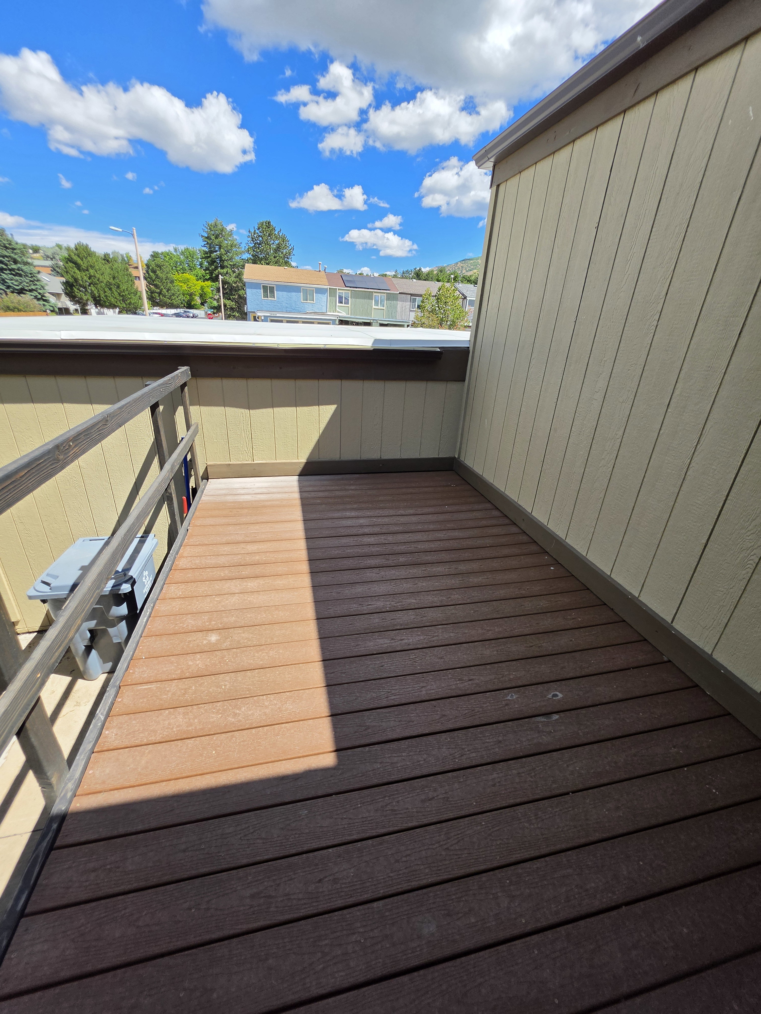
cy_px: 507
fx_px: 381
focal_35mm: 13
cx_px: 380
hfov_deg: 89.9
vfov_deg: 106.2
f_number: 1.9
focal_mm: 2.2
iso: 32
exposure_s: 1/1449
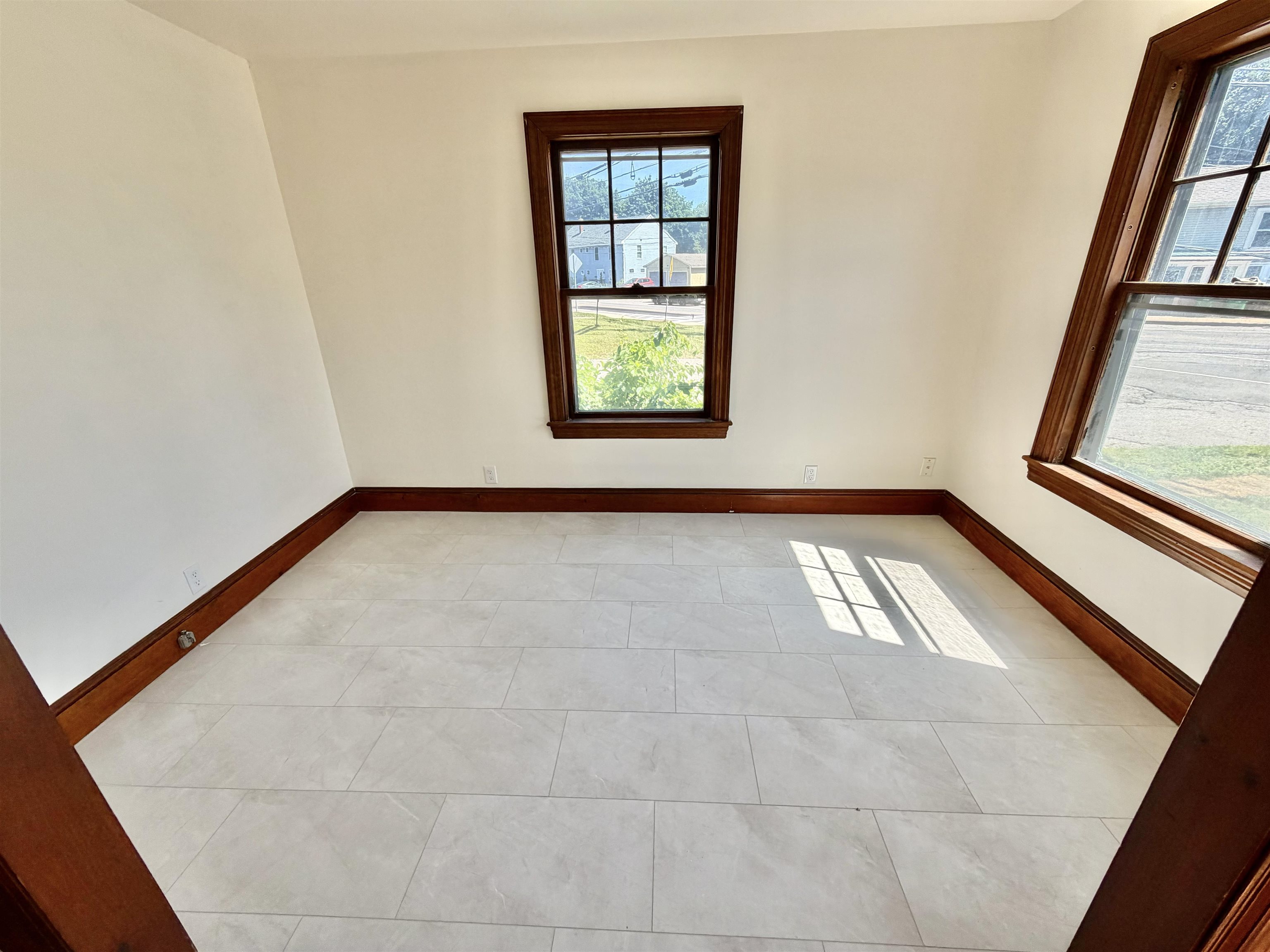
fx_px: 514
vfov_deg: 85.7
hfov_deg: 102.1
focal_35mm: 14
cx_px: 635
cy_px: 476
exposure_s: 1/189
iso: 50
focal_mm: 2.22
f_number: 2.2
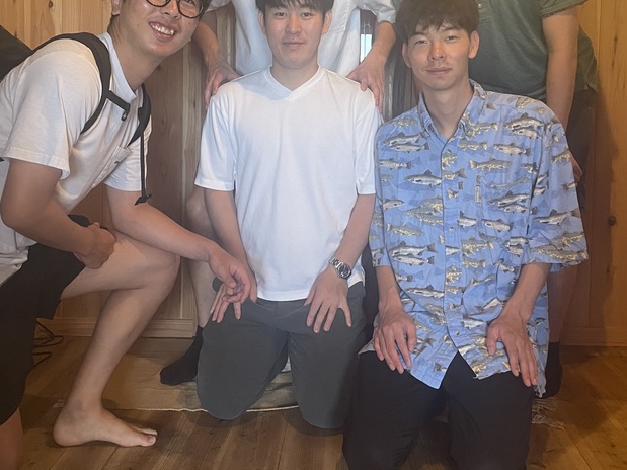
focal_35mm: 43
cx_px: 313
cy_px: 154
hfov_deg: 43.9
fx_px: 779
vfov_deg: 33.3
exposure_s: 1/60
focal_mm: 4.2
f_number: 1.6
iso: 320
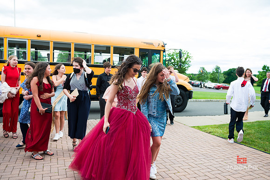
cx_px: 135
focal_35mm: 31
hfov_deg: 60.3
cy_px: 90
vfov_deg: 42.3
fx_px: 232
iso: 200
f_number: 4
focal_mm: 31
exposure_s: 1/800
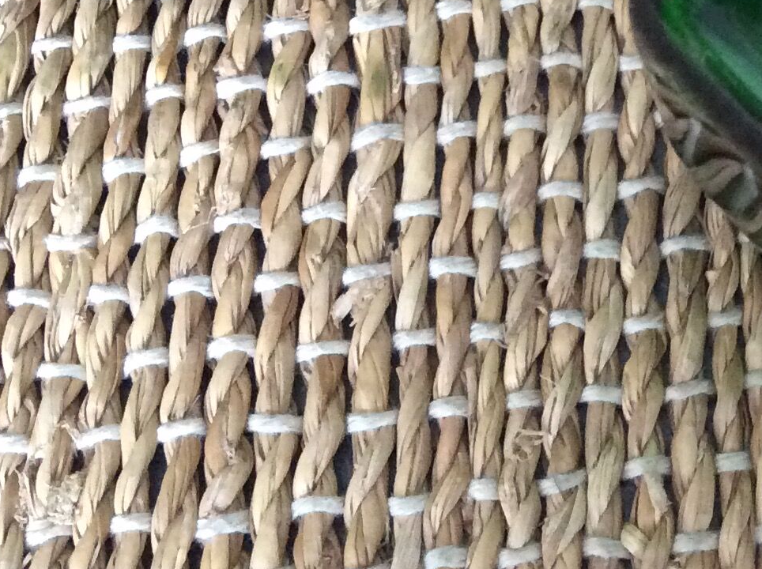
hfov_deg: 22.2
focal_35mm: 86
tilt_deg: -64.9
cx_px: 687
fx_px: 1890
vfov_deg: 16.4
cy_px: -119
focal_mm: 3.3
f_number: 2.4
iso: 320
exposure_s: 1/17
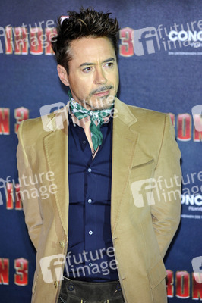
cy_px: 152
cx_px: 101
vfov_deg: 15.2
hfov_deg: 10.1
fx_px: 1138
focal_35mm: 135
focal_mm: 135
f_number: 4.5
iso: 500
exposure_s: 1/250
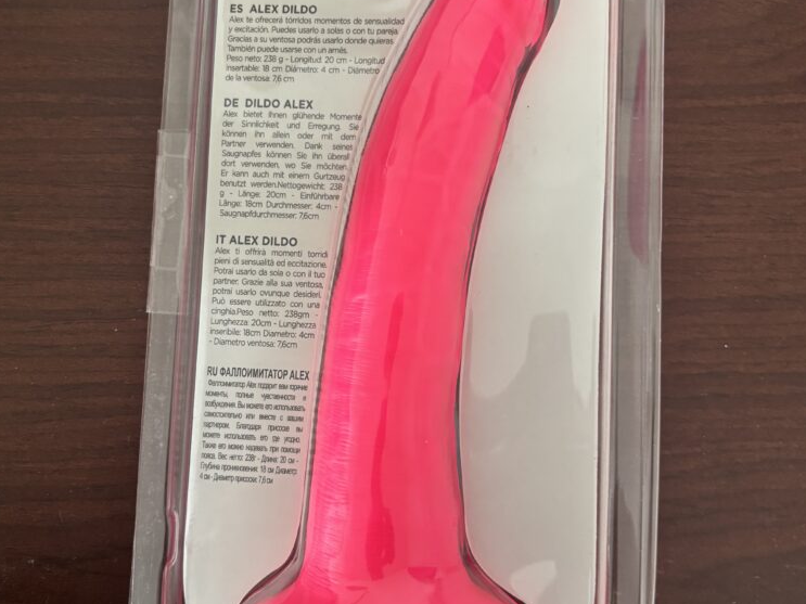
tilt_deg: -85.5
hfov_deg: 63.4
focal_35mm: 28
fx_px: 652
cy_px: 294
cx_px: 387
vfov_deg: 49.7
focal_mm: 5.96
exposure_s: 1/60
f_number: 1.6
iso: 200
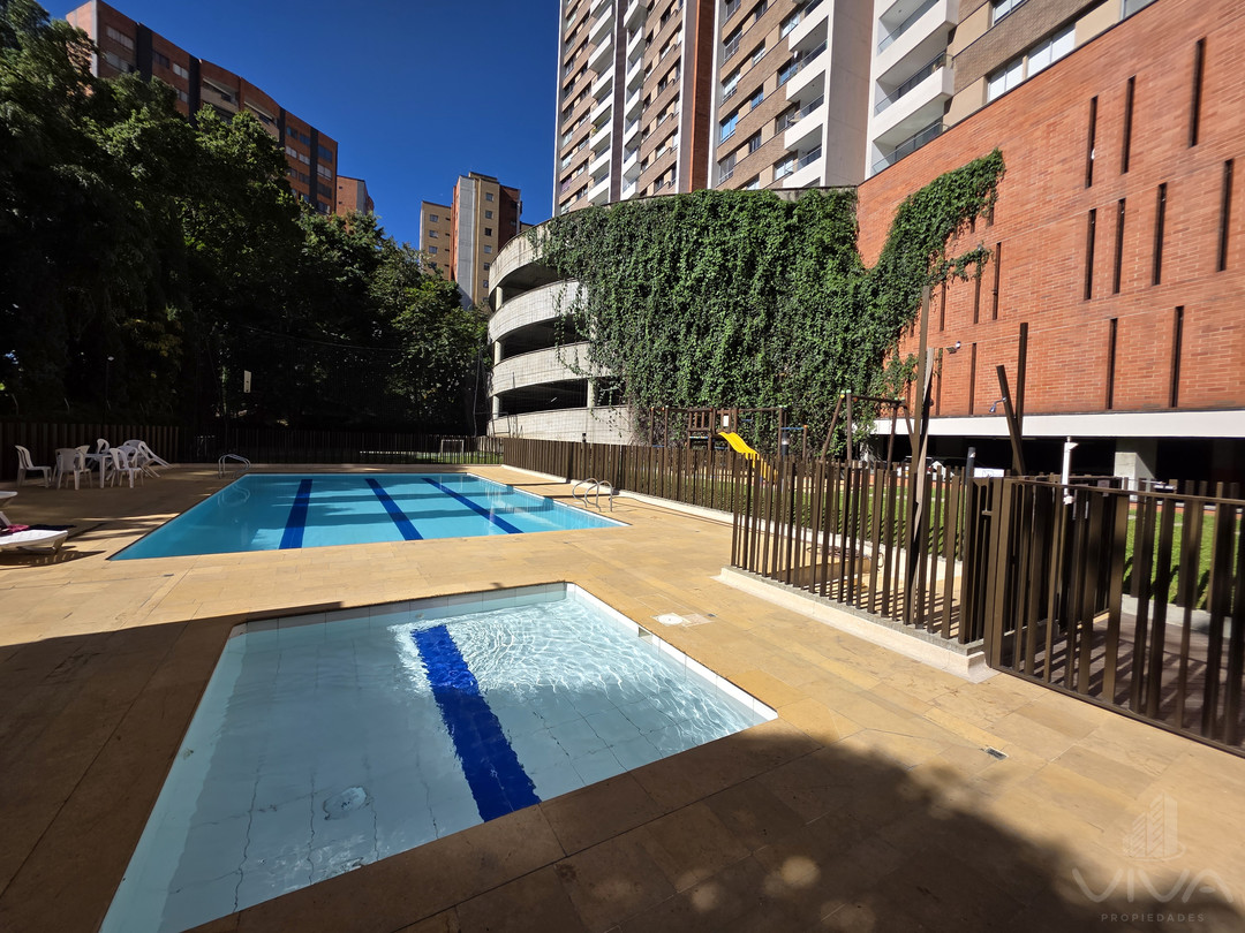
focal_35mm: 13
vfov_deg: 89.9
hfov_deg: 106.2
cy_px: 466
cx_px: 622
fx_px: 468
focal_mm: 2.2
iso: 40
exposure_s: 1/2198
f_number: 1.9
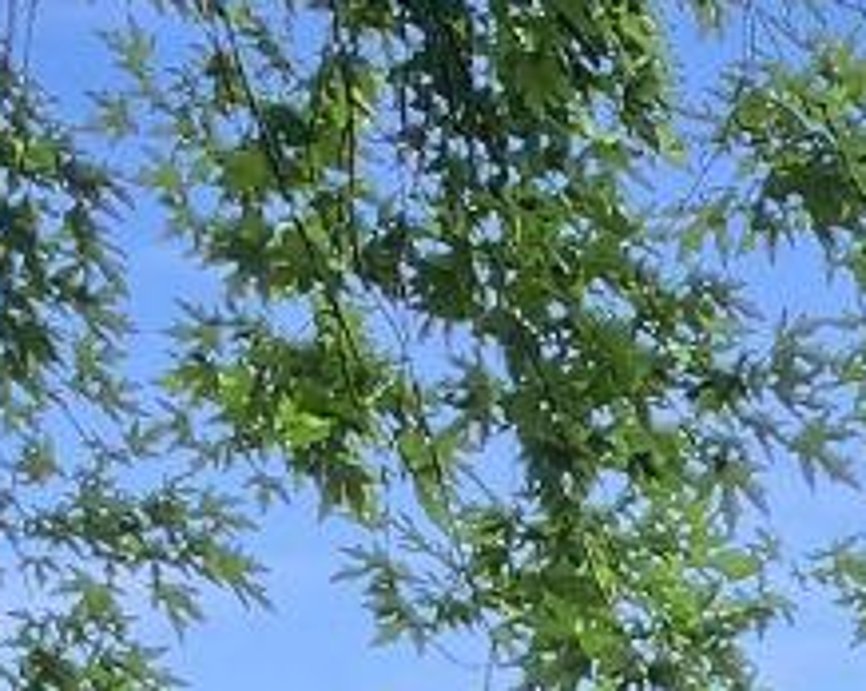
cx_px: 1847
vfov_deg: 7.7
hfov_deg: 10.1
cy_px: 2039
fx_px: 4481
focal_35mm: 175
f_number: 1.8
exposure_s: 1/121
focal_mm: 4.25
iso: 80
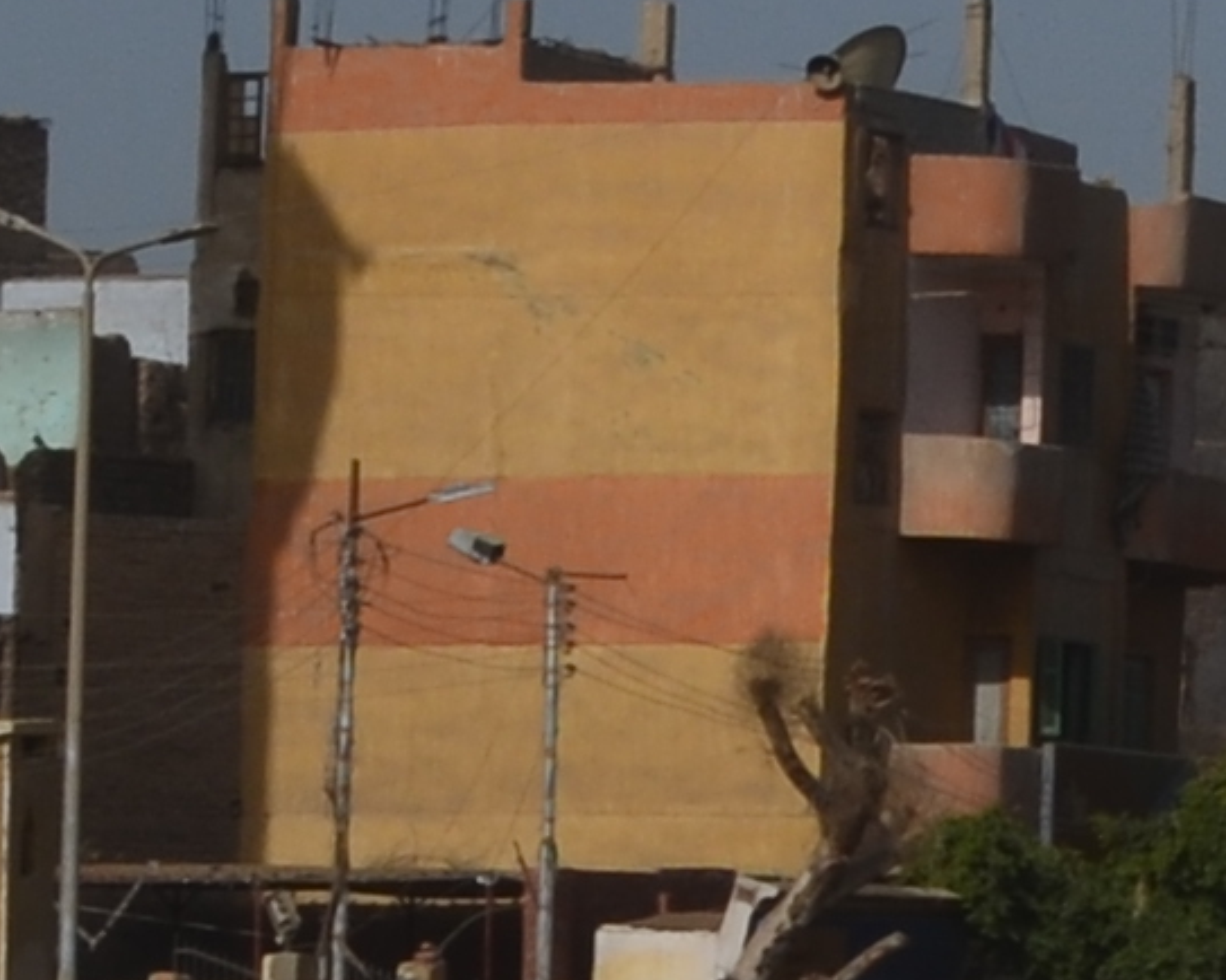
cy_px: -671
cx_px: 2712
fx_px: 14799
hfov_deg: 4.7
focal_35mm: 408
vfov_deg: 3.8
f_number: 13
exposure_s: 1/250
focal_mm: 32
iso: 100
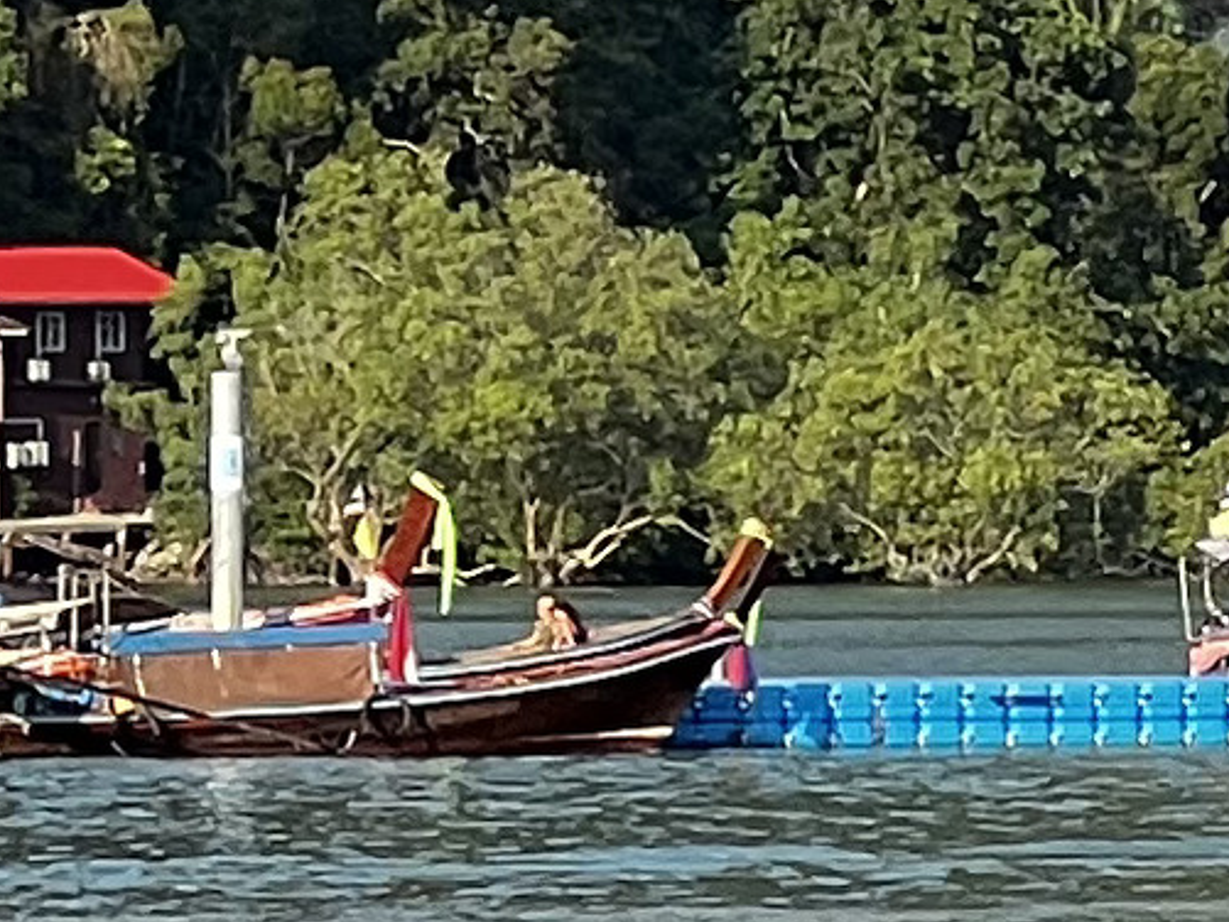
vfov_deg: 2.4
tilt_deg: +6.7
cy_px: -1577
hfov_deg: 3.2
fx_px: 21840
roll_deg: +0.4
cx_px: -1310
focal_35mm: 615
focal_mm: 9
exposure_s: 1/374
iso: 32
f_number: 2.8
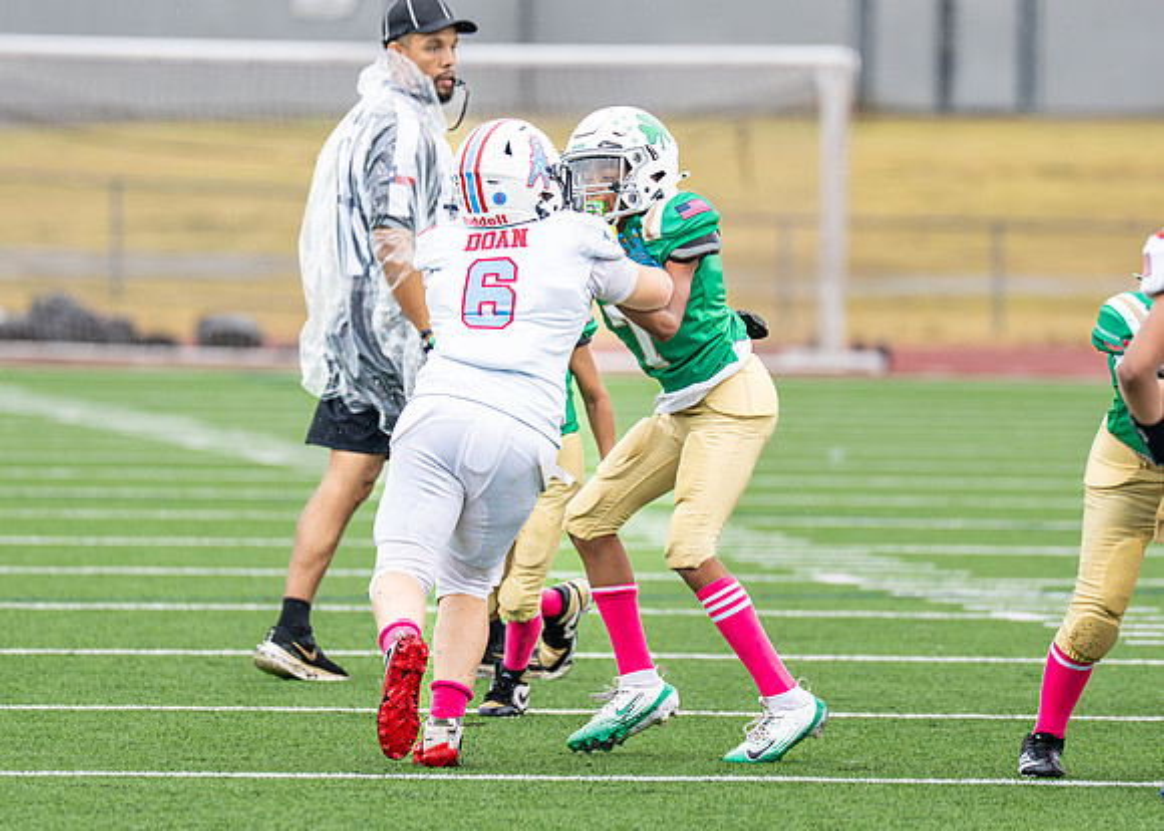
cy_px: 383
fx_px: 15548
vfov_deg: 3.1
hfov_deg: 4.3
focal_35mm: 470
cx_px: 692
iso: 400
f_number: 2.8
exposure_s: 1/1000
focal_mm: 200
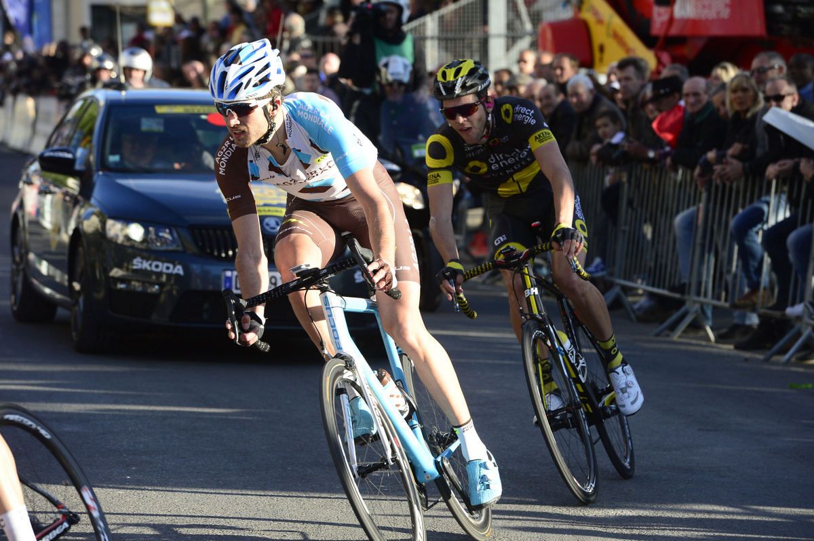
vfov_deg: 7.8
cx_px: 407
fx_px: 3954
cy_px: 270
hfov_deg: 11.8
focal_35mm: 175
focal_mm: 175
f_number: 7.1
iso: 1000
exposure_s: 1/1000
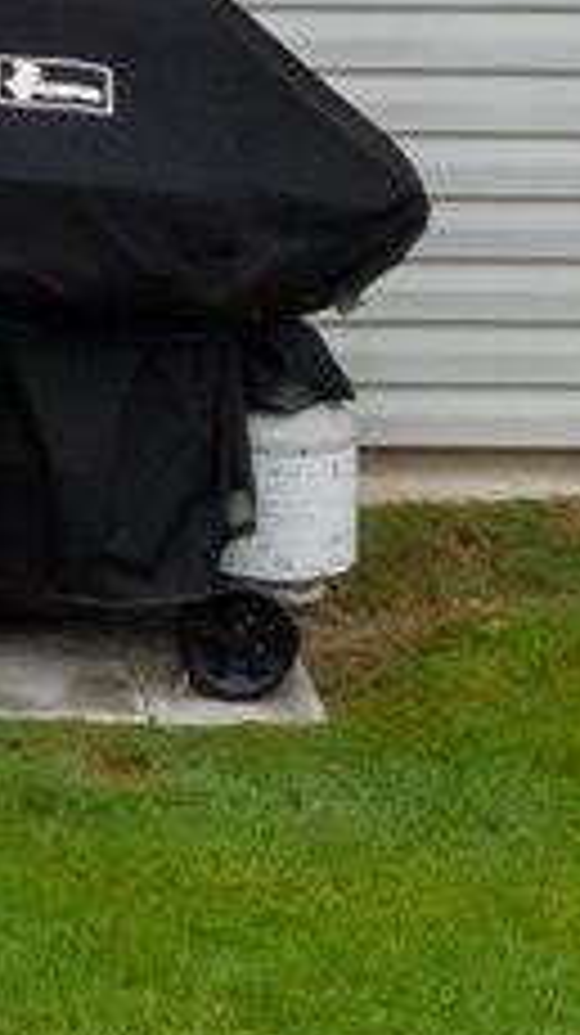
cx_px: -1376
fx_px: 6385
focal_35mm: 233
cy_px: -1321
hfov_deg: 4.9
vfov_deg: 8.6
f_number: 5.6
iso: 100
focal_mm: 12.29
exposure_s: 1/40
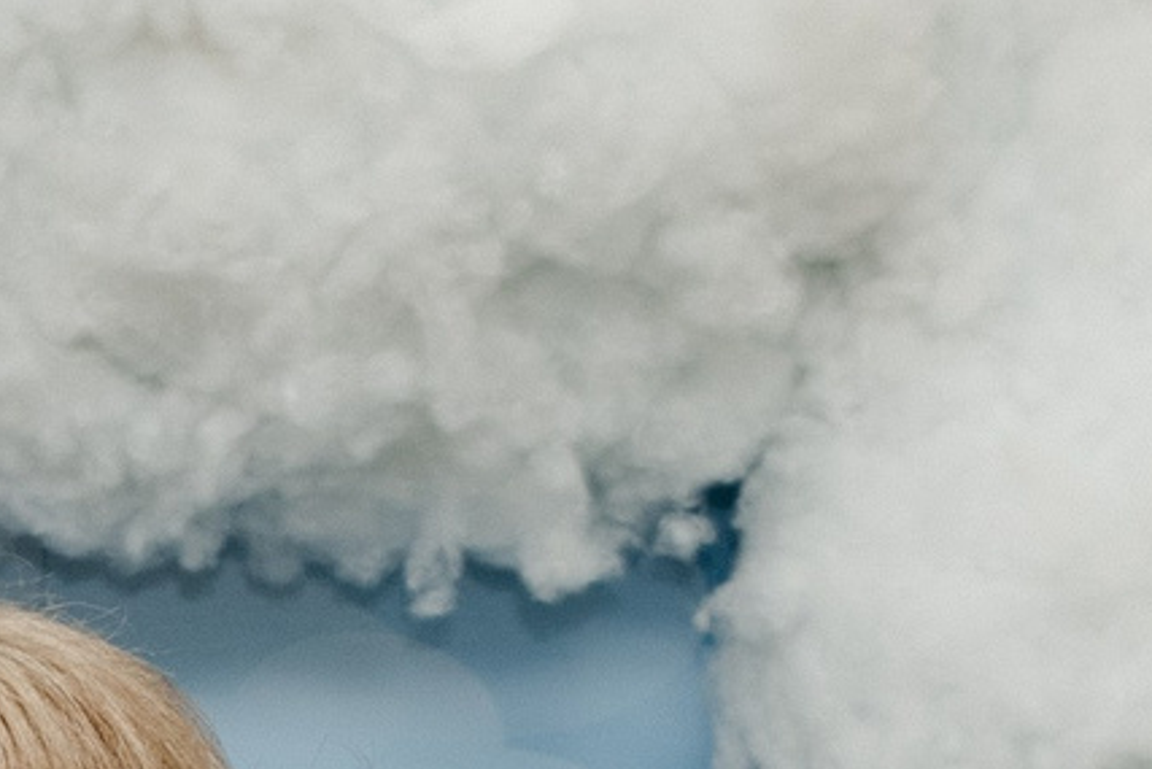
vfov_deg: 7.2
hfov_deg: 11.4
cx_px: -108
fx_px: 5698
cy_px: 1847
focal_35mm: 178
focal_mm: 24
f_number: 4.5
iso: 160
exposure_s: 1/160
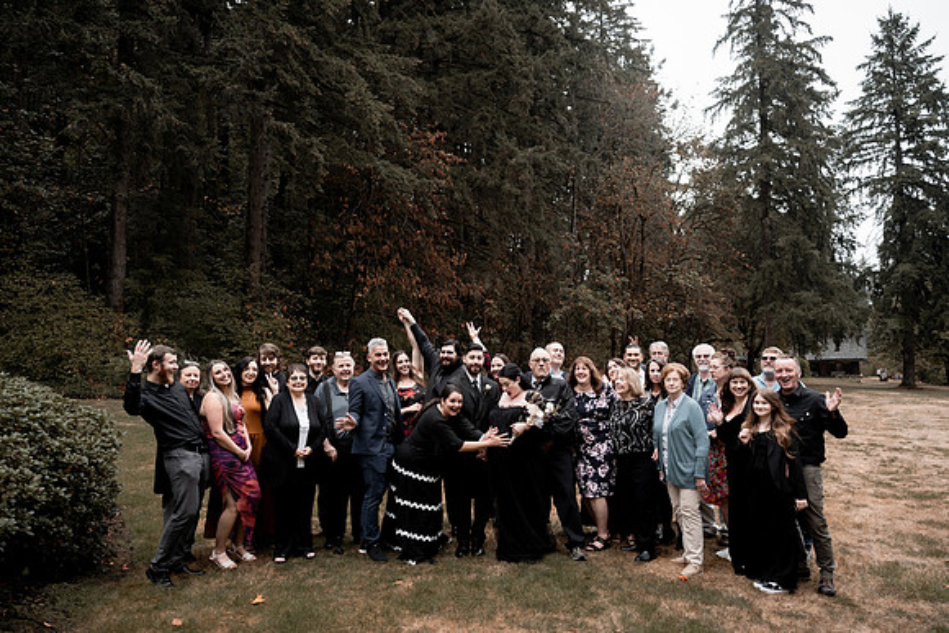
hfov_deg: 71.9
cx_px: 484
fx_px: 655
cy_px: 316
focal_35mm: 25
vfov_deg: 51.6
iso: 400
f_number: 3.5
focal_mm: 24
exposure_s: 1/640
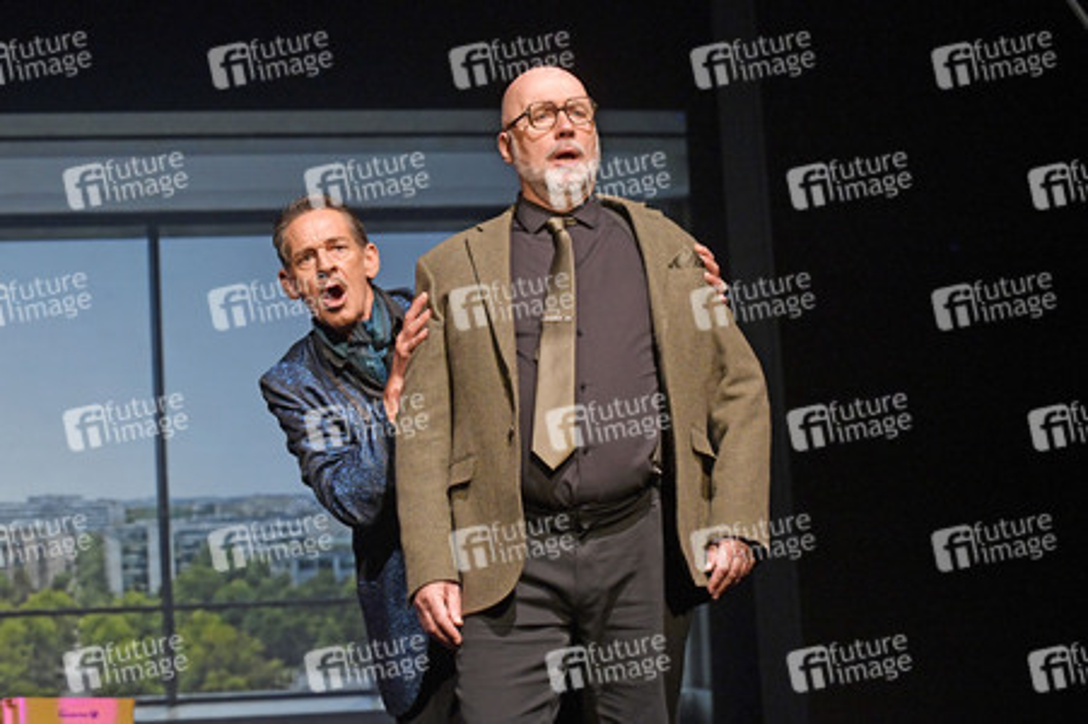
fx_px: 2718
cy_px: 362
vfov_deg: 15.2
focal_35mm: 90
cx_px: 544
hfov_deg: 22.6
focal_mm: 90
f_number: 5.6
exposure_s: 1/200
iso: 2500
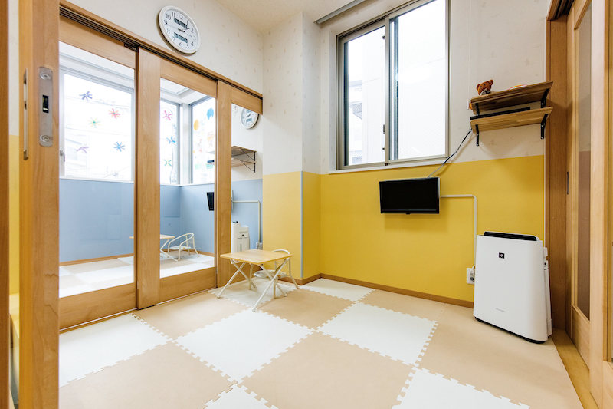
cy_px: 204
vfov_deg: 77.3
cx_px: 306
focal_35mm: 15
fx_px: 255
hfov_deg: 100.4
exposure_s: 1/125
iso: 800
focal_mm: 15
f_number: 8
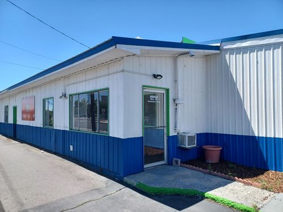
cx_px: 142
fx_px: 204
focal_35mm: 25
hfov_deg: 69.4
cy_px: 106
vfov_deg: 54.9
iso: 32
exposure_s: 1/279
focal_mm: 4.6
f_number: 1.8
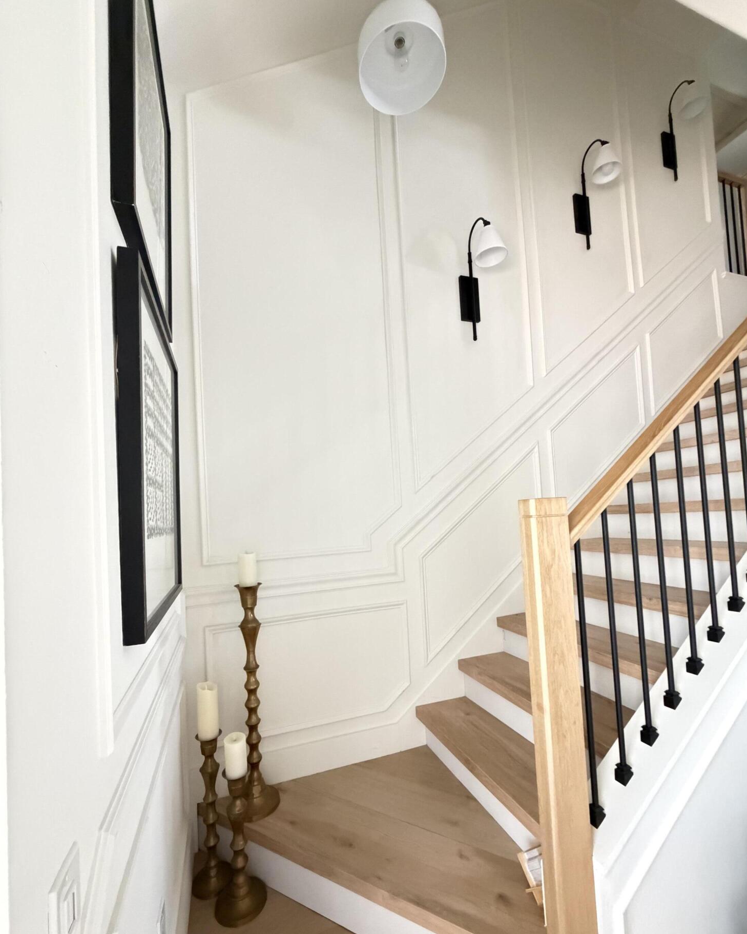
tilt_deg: +2.4
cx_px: 372
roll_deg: +2.3
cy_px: 504
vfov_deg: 96.6
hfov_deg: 84.0
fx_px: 414
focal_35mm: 15
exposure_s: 1/59
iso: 1250
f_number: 2.2
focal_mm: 2.22
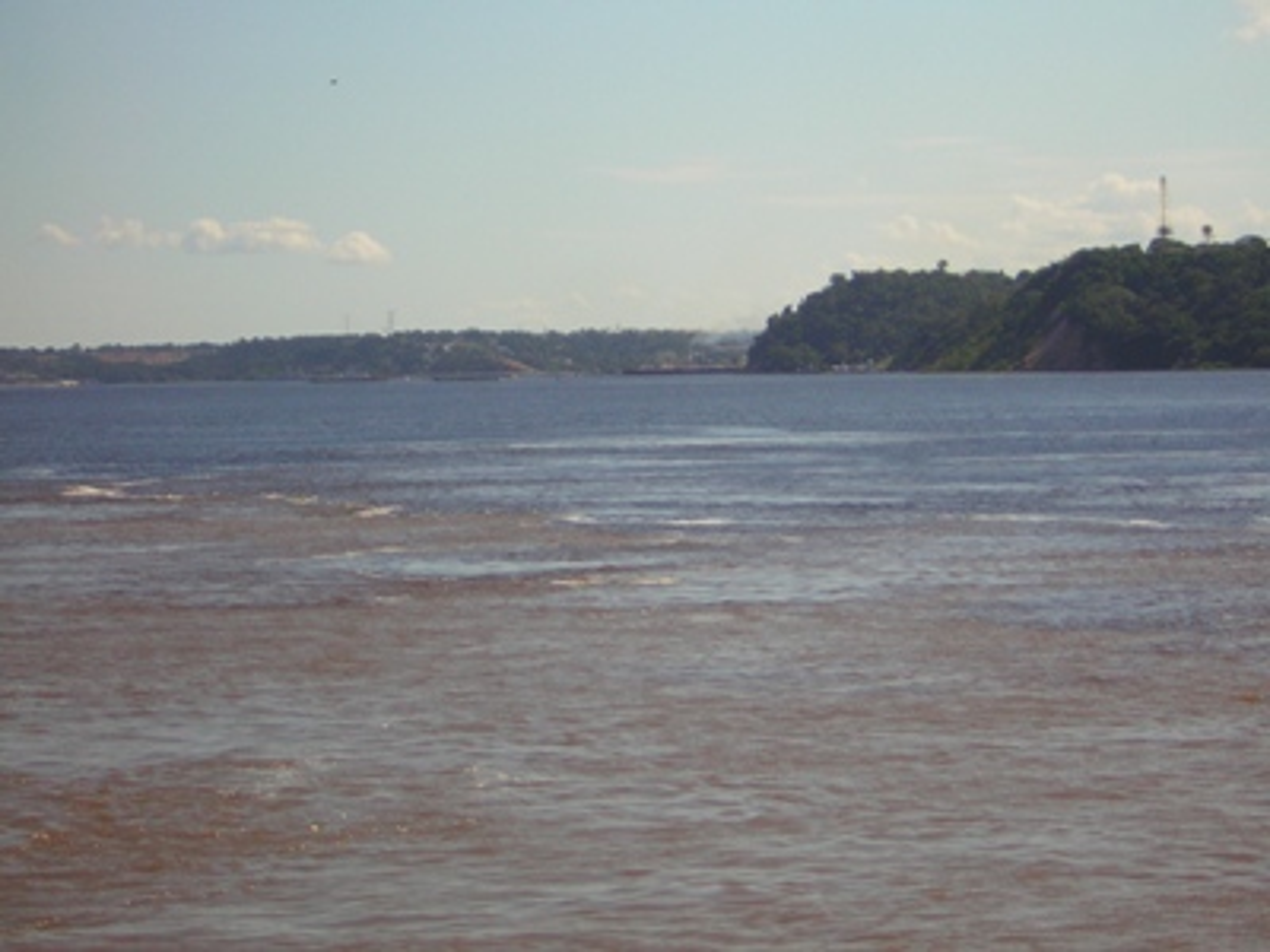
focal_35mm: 108
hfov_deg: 18.2
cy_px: 476
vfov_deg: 13.7
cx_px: 635
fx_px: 3962
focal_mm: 14.1
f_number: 4.7
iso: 50
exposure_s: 1/640
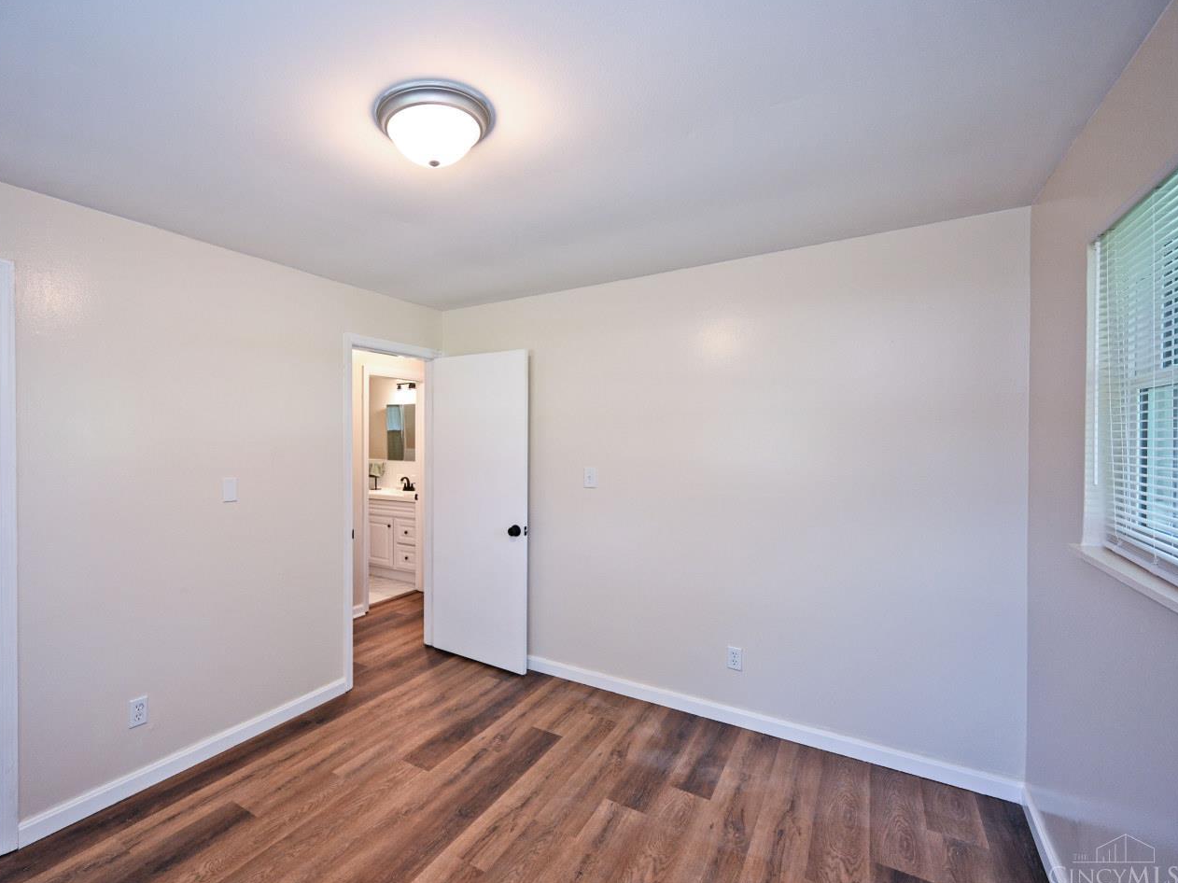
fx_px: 544
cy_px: 442
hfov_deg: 93.7
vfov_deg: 78.1
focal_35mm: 16
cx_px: 492
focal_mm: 14
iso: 500
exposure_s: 1/60
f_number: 4
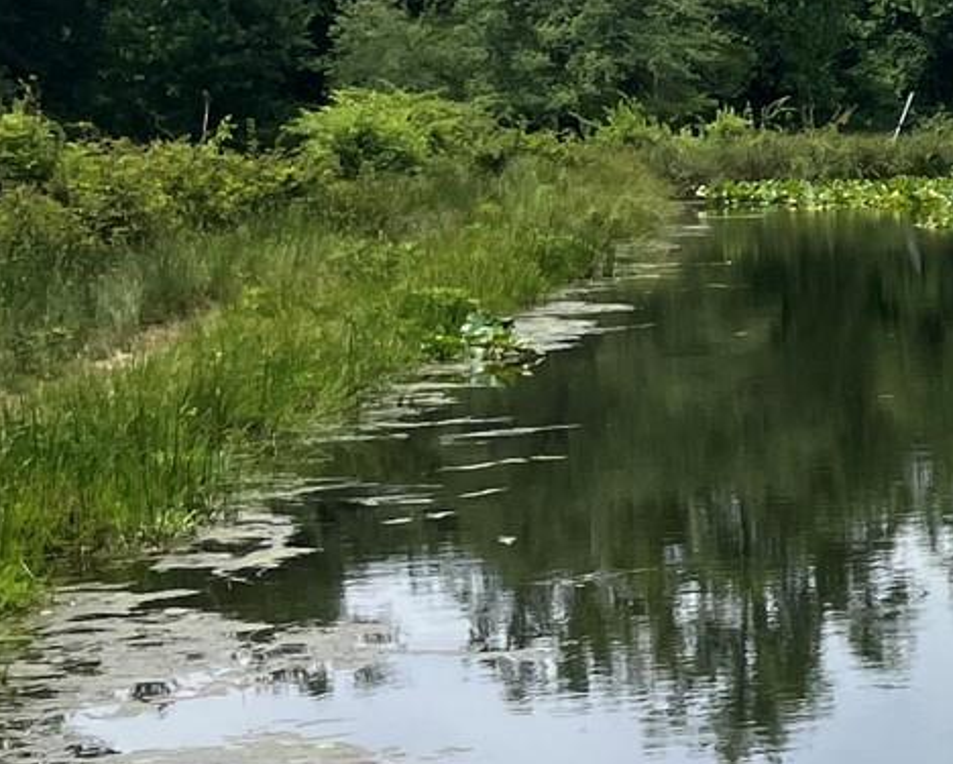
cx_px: 1774
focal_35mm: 111
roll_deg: +1.1
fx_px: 3133
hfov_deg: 14.8
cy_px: 310
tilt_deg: -5.7
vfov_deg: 13.9
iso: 50
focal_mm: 5.1
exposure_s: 1/4149
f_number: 1.6
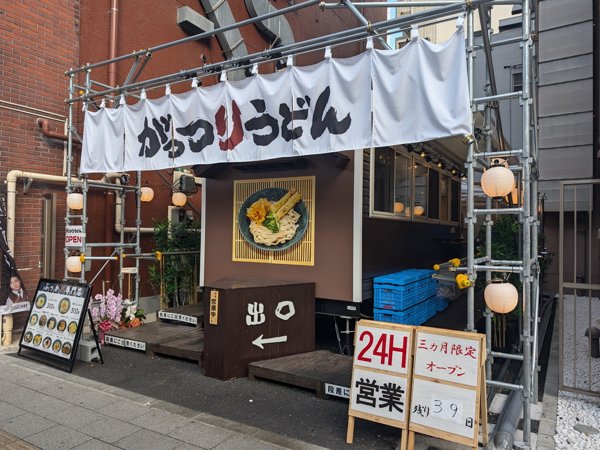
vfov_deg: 56.8
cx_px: 300
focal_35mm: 24
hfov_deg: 71.6
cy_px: 225
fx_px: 416
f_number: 1.68
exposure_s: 1/294
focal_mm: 6.9
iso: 19
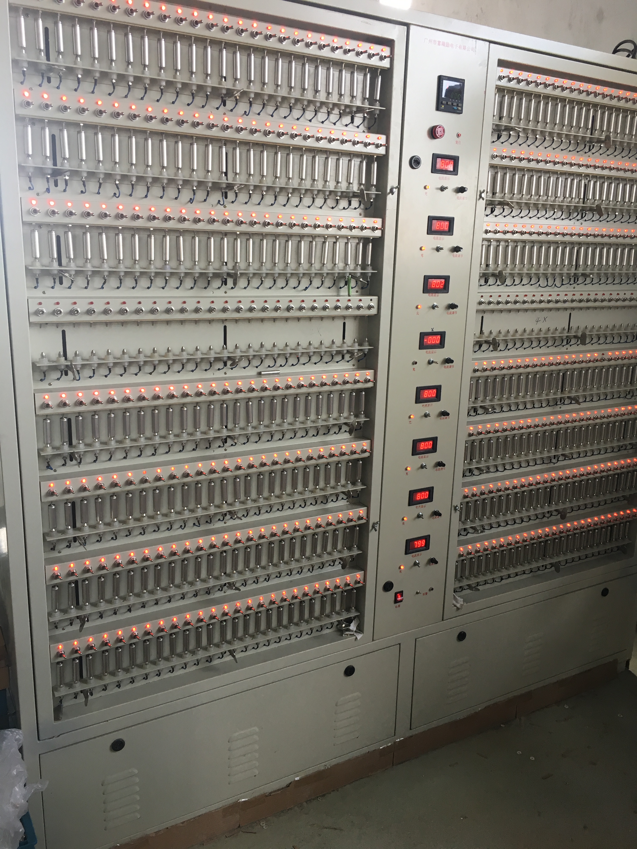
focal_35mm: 29
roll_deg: -3.3
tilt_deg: -15.0
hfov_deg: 48.2
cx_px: 318
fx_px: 712
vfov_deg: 61.7
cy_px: 424
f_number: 2.2
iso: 25
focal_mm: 4.15
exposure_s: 1/33
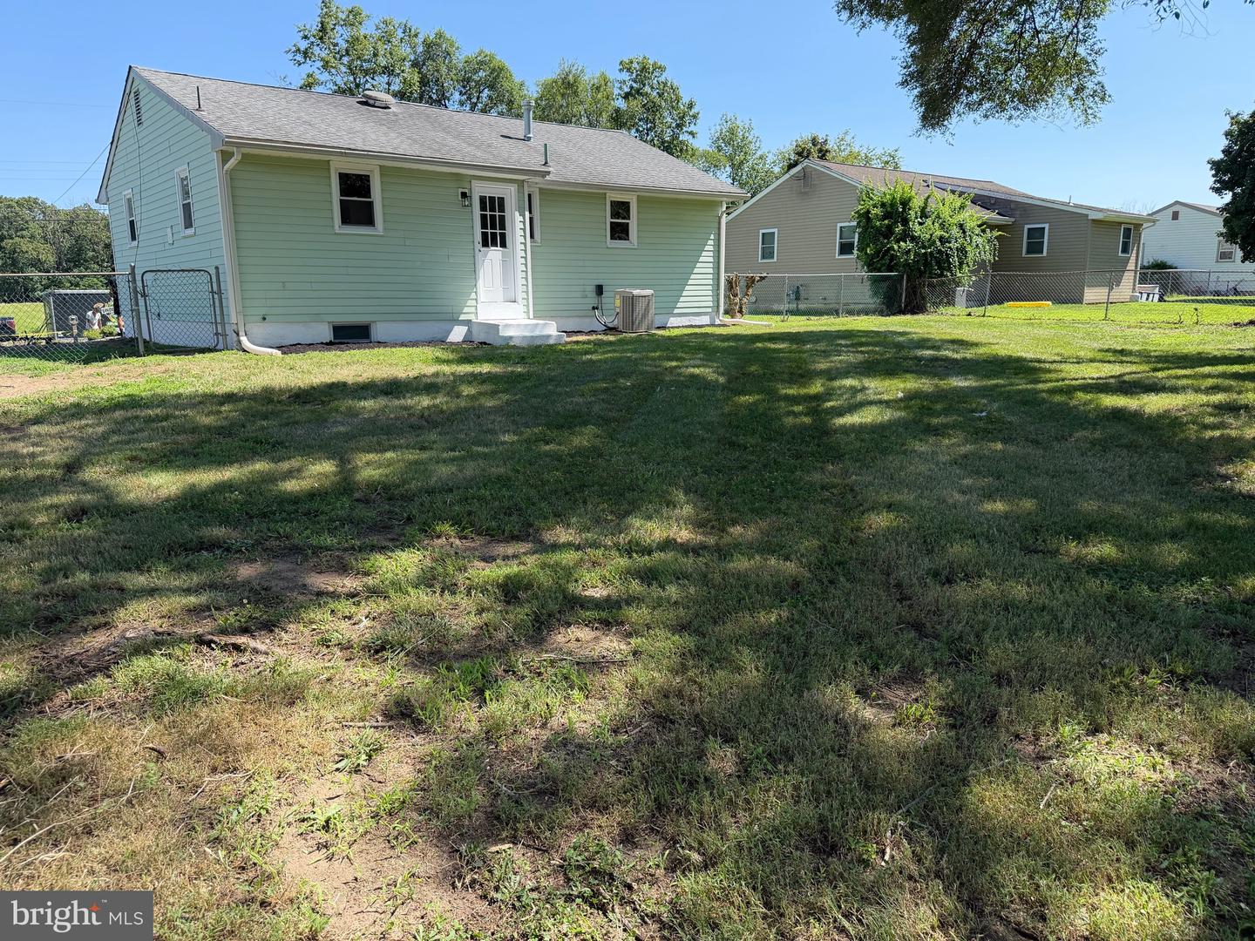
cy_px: 470
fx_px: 870
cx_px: 628
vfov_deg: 56.8
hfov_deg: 71.6
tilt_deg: -10.5
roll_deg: +0.9
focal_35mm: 24
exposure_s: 1/1855
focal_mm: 6.76
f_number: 1.78
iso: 100
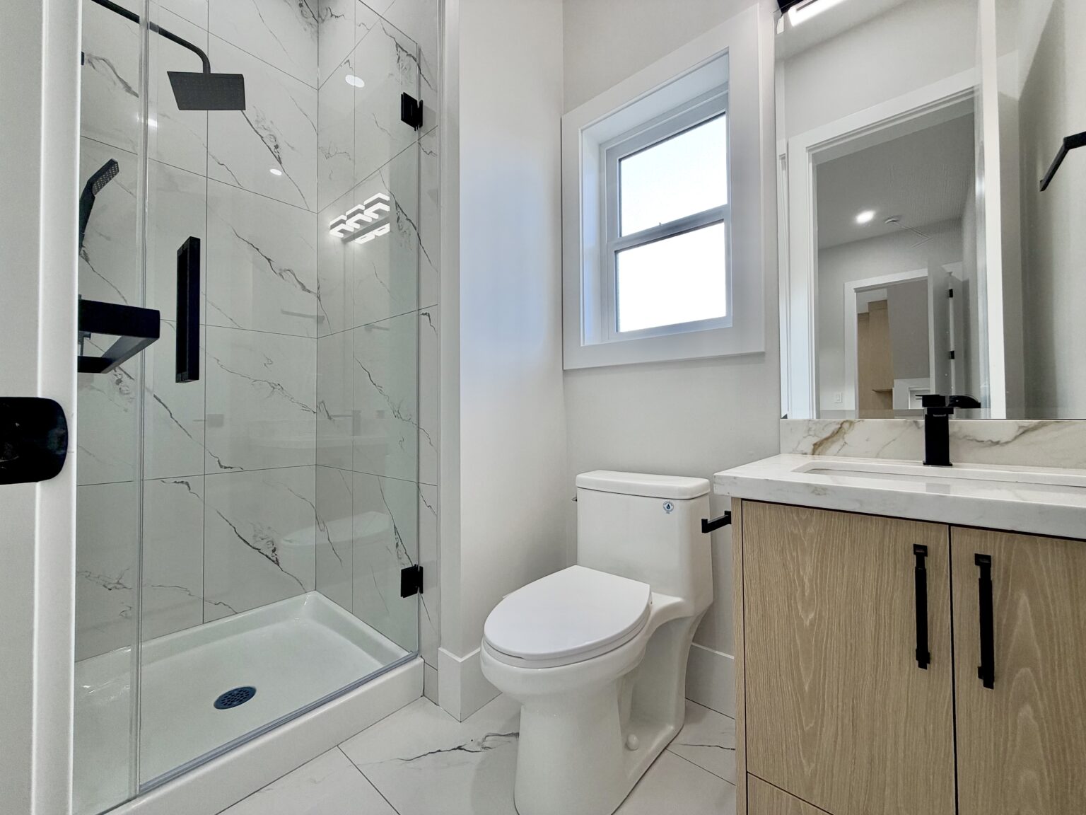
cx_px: 543
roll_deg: +0.2
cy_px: 408
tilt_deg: +1.2
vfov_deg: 85.7
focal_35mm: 14
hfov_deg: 102.1
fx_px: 439
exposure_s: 1/120
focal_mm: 2.22
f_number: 2.2
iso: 125
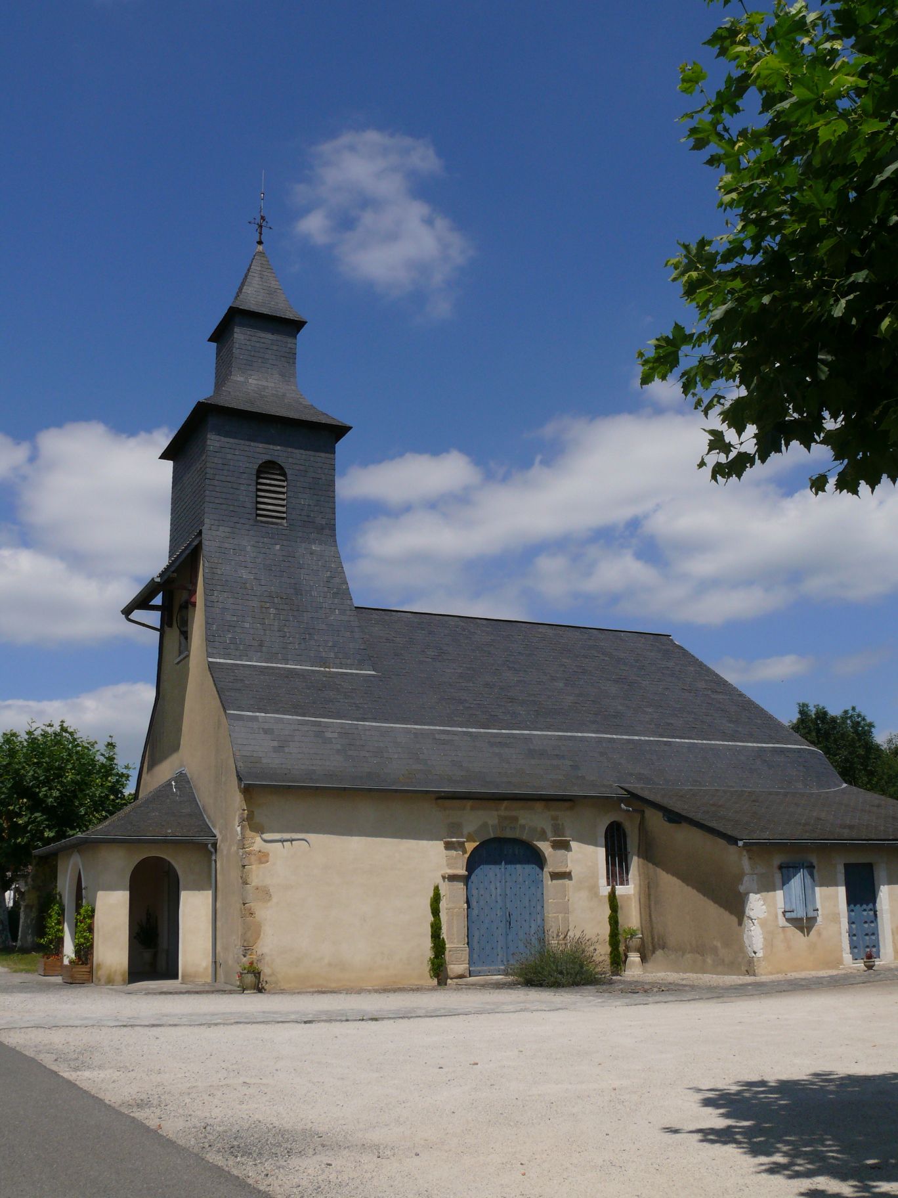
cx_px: 449
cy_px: 599
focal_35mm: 35
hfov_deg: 40.7
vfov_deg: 52.6
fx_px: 1211
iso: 100
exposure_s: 1/500
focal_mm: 7.4
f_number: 8
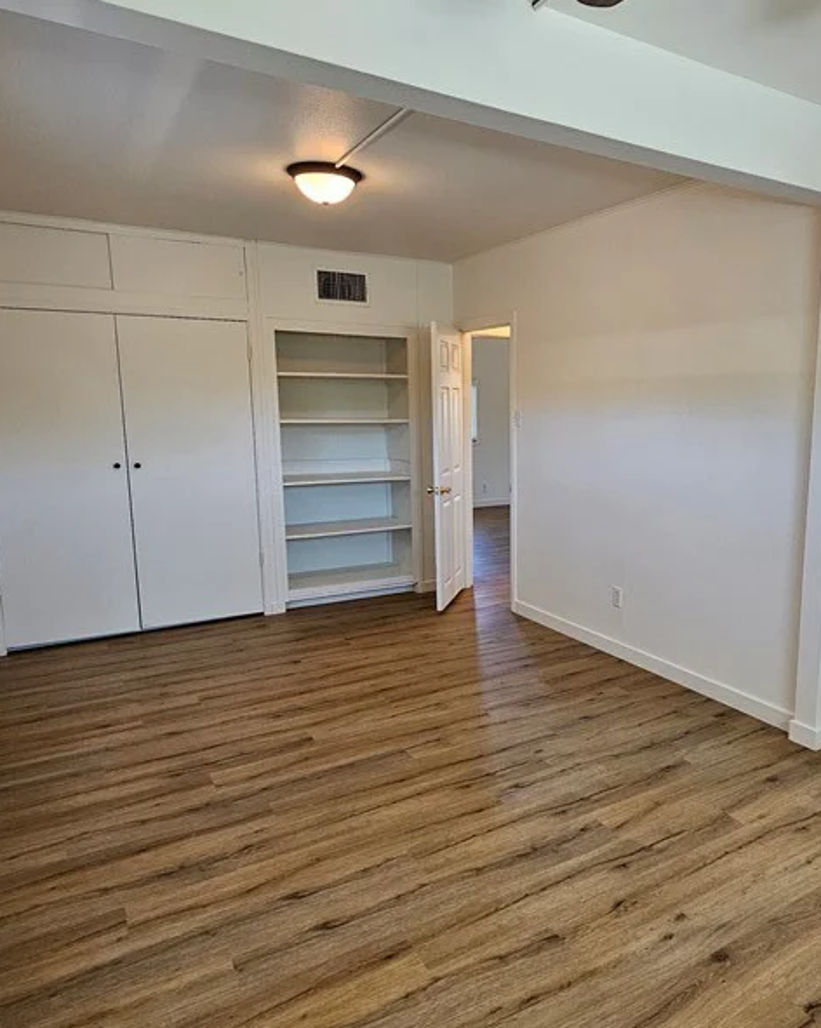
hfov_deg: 61.8
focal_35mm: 22
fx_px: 669
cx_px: 537
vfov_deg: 75.0
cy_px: 543
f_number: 2.2
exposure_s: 1/60
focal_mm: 2.2
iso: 160
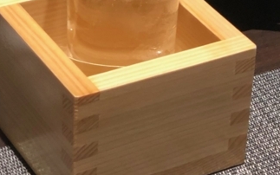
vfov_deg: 7.4
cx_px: 148
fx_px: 1336
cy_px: -100
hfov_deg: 12.0
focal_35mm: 175
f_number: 2.4
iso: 80
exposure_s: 1/40
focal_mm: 6
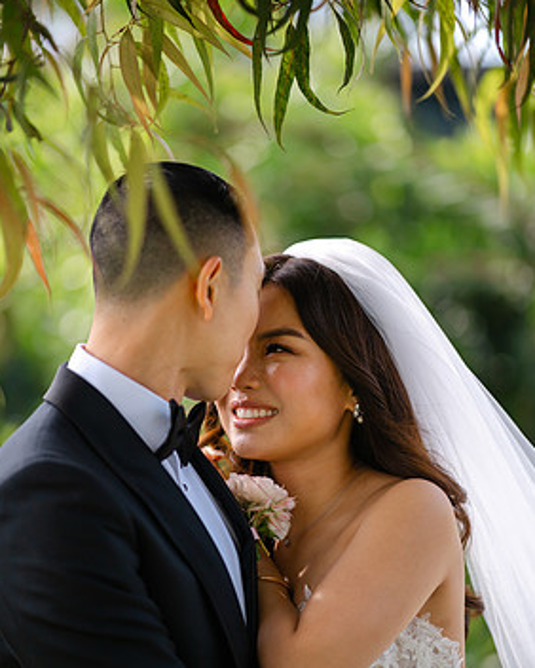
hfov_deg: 12.3
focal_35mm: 126
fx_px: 2492
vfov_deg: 15.3
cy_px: 385
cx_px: 275
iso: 80
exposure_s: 1/8000
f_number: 1.4
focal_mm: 105
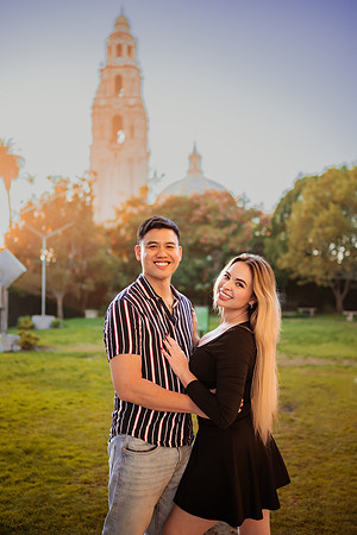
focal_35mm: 35
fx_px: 521
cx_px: 178
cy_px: 268
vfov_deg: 54.4
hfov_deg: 37.9
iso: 100
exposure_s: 1/400
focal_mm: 35
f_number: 1.8
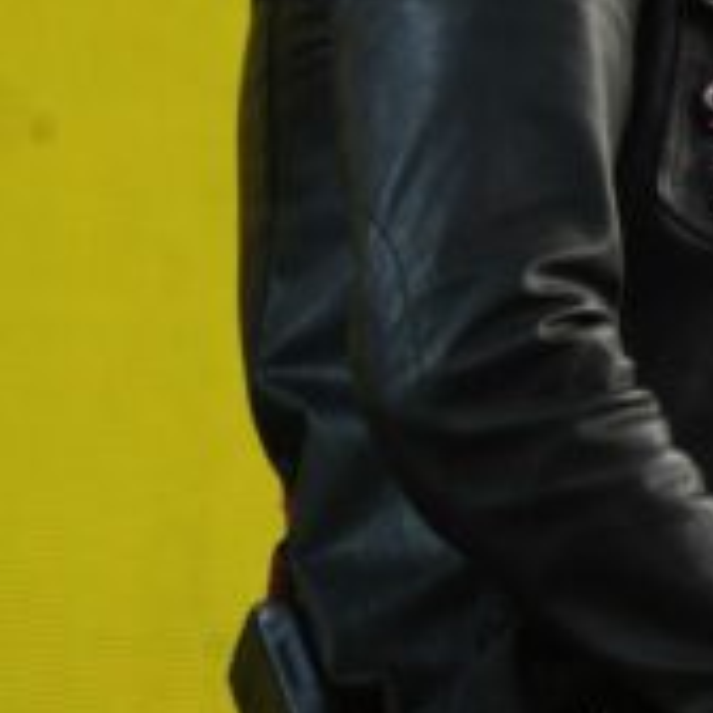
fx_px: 20367
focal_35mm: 874
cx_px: 1082
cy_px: 119
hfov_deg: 2.0
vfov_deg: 2.0
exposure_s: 1/250
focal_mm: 150
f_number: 6.3
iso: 100
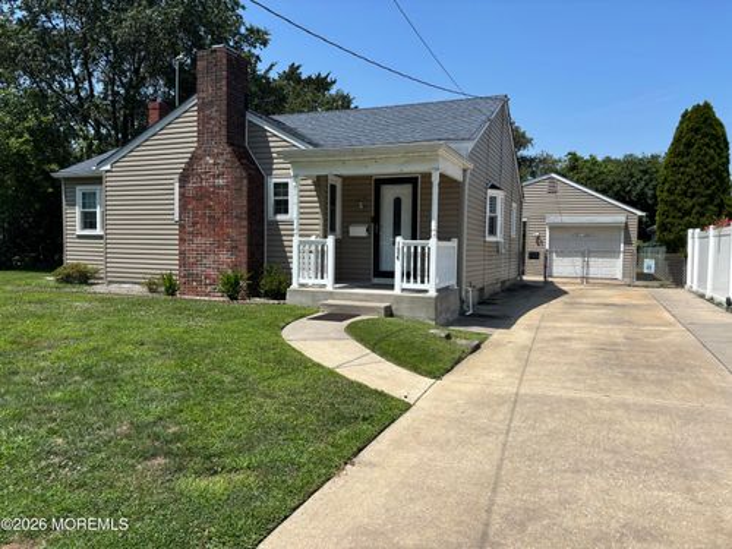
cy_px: 274
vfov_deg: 53.1
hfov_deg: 67.3
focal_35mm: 26
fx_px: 550
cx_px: 366
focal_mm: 5.96
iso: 50
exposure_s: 1/3937
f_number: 1.6
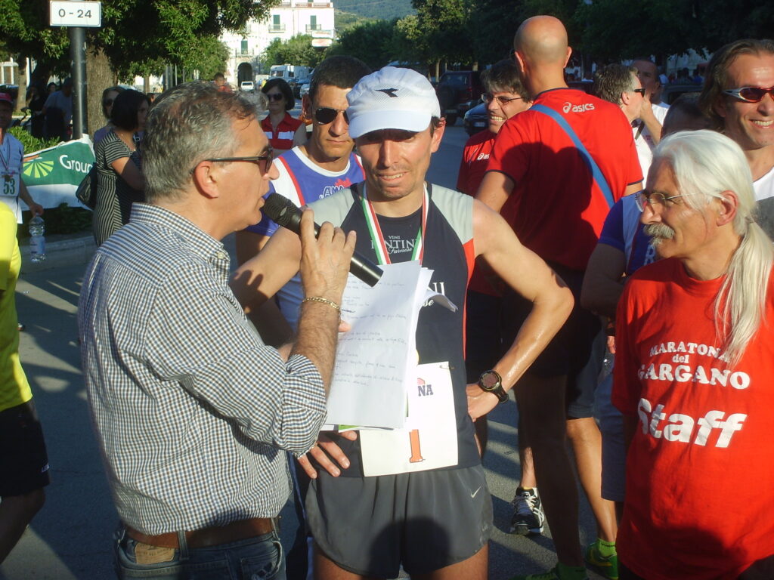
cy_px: 290
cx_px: 387
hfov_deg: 27.0
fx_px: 1610
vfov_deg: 20.4
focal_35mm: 72
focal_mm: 12
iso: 50
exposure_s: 1/350
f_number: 3.9
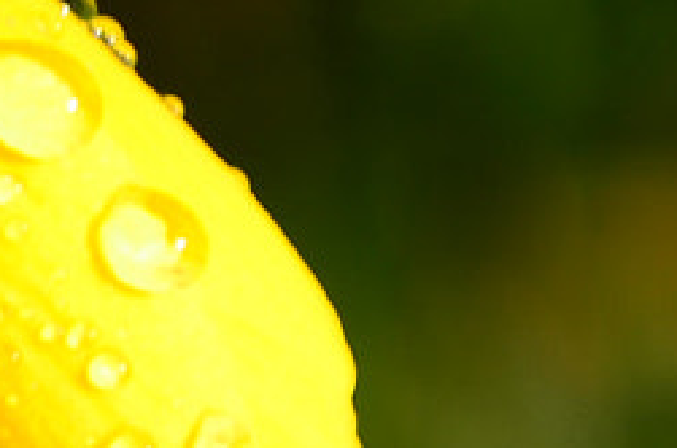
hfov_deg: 1.1
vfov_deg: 0.7
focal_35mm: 1913
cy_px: 296
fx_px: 35884
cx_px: 264
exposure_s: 1/320
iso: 100
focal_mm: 200
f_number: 5.6
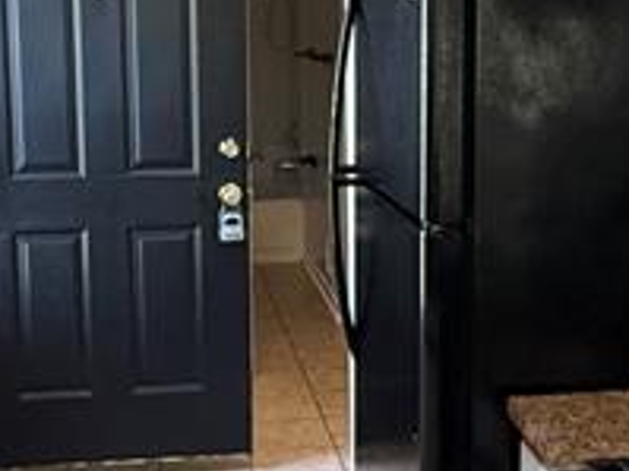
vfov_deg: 20.4
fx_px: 1308
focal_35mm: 72
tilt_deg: -9.4
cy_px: 193
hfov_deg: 27.0
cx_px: 319
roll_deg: +0.3
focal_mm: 2.22
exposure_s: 1/60
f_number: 2.2
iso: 400
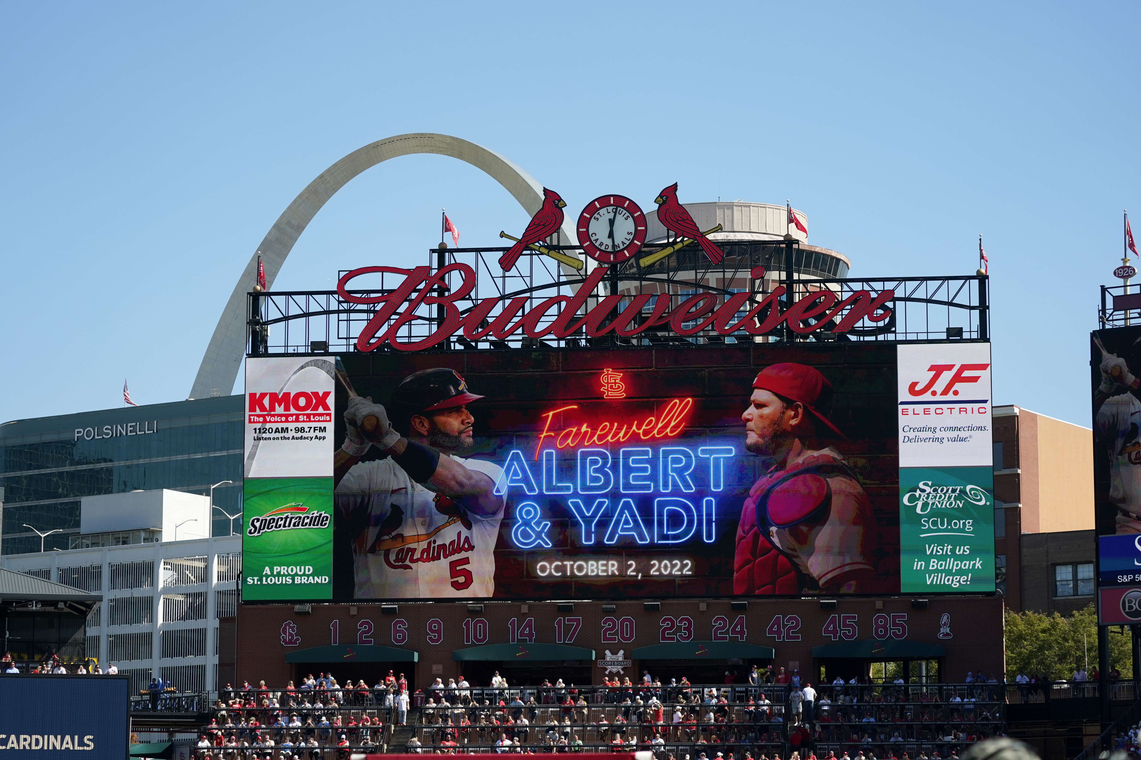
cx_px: 570
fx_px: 3169
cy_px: 380
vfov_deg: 13.7
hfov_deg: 20.4
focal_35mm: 100
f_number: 4.5
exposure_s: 1/2000
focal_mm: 100
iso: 320
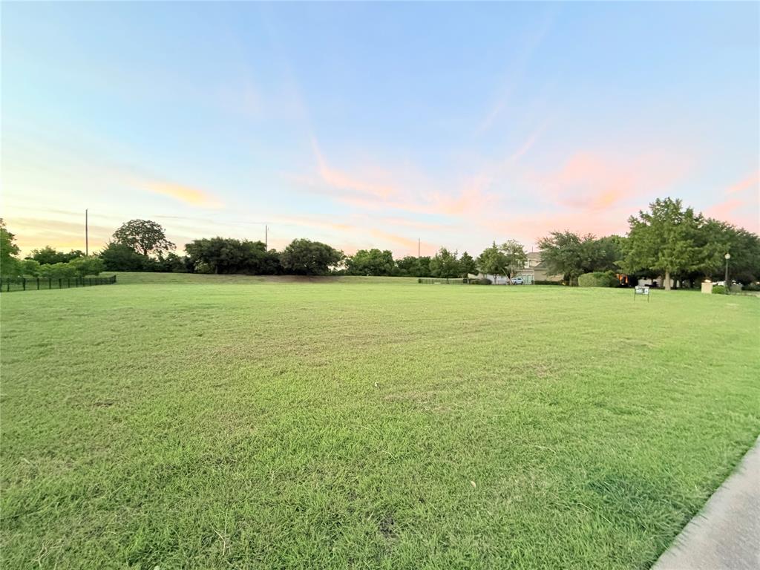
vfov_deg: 85.7
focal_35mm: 14
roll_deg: -1.8
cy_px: 285
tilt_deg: +0.0
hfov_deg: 102.1
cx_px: 380
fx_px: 307
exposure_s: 1/121
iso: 250
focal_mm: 2.22
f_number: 2.2
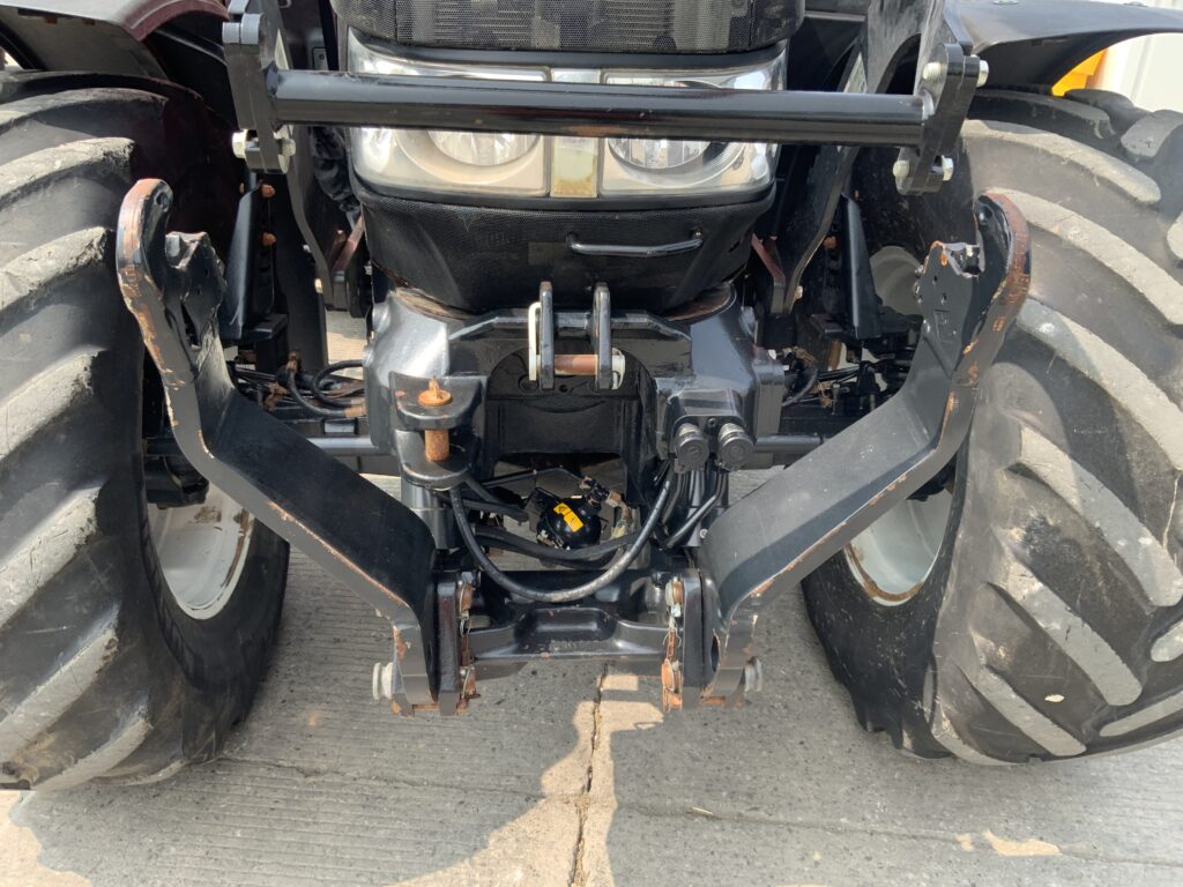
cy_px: 444
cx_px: 592
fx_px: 991
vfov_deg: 48.2
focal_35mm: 29
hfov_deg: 61.7
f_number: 1.8
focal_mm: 3
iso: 16
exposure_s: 1/173
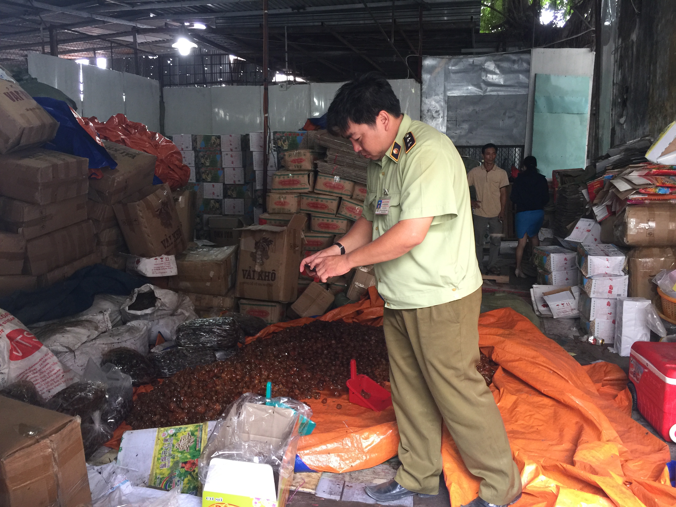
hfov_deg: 61.7
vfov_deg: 48.2
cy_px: 254
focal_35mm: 29
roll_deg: -1.0
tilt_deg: -7.7
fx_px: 566
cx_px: 338
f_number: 2.2
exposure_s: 1/33
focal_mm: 4.15
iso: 64
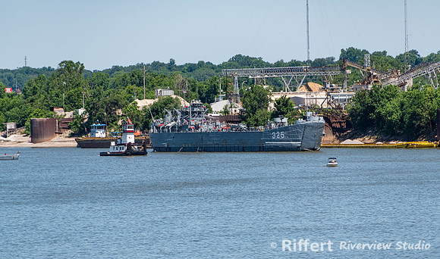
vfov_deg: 3.8
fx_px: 3883
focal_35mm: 329
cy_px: 152
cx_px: 231
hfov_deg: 6.5
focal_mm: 300
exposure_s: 1/250
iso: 64
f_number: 8
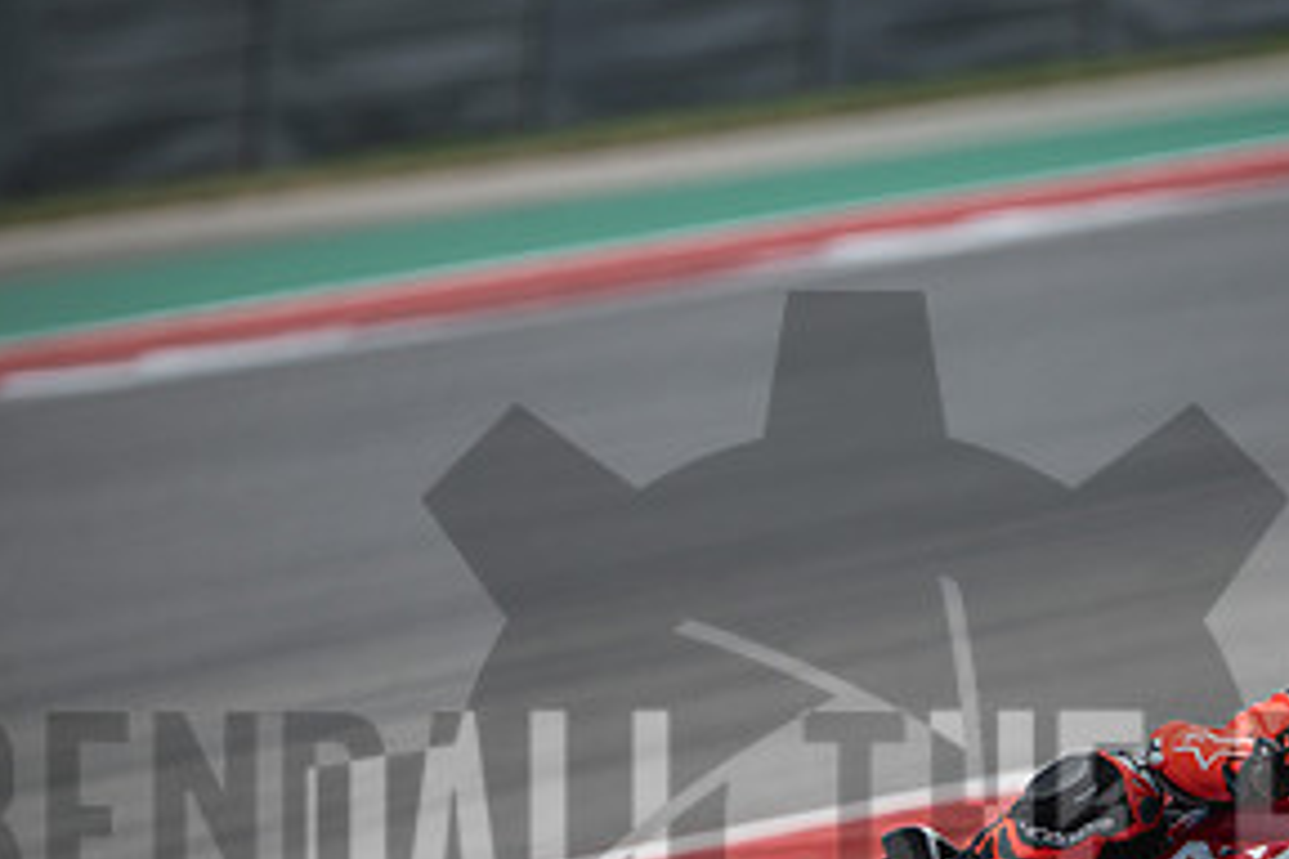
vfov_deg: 2.3
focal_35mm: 605
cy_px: 839
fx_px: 21661
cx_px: 855
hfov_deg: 3.4
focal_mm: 200
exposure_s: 1/2000
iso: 125
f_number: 2
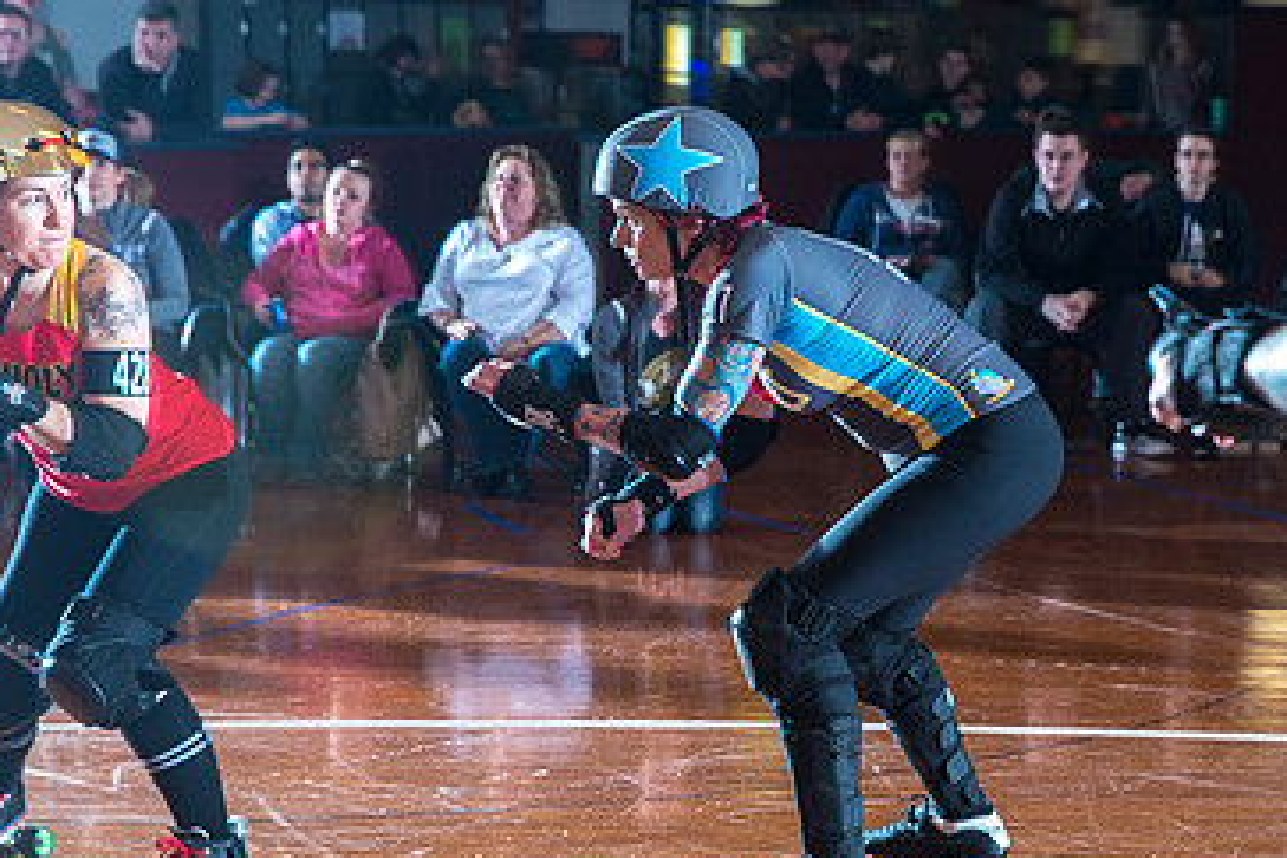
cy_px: 573
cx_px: 745
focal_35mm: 104
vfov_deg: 13.1
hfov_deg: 19.6
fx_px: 3718
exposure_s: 1/160
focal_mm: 65
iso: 800
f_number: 5.6
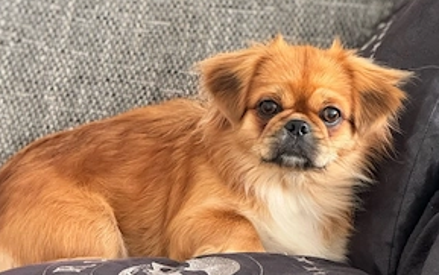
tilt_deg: -23.6
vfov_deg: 7.5
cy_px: 161
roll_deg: -3.9
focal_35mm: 176
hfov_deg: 11.9
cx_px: 223
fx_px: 2107
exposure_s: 1/48
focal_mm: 15.66
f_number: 2.8
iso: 640
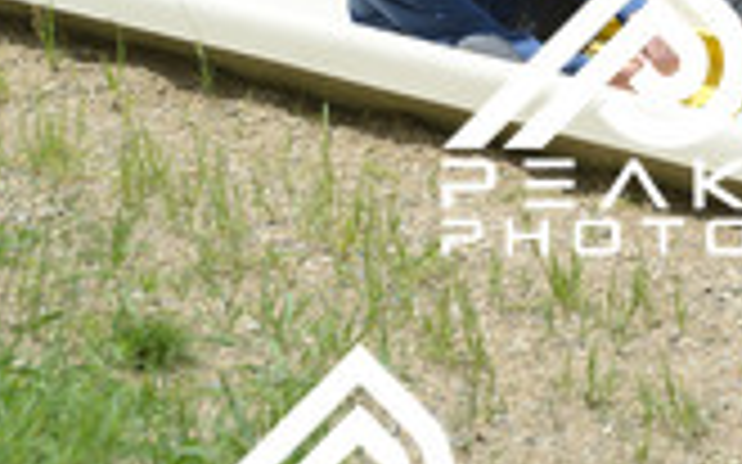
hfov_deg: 4.4
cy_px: 65
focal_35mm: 482
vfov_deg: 2.7
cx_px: 616
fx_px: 9744
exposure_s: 1/1250
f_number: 6.3
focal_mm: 195
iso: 400
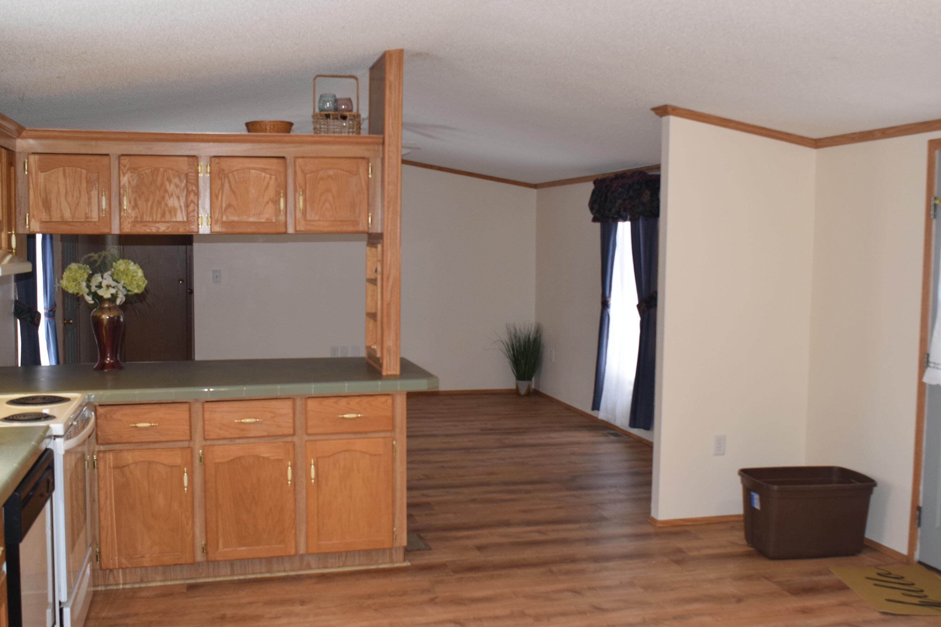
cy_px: 314
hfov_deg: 53.1
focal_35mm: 36
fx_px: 941
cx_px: 470
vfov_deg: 36.9
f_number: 4.5
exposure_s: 1/80
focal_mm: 24
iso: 800
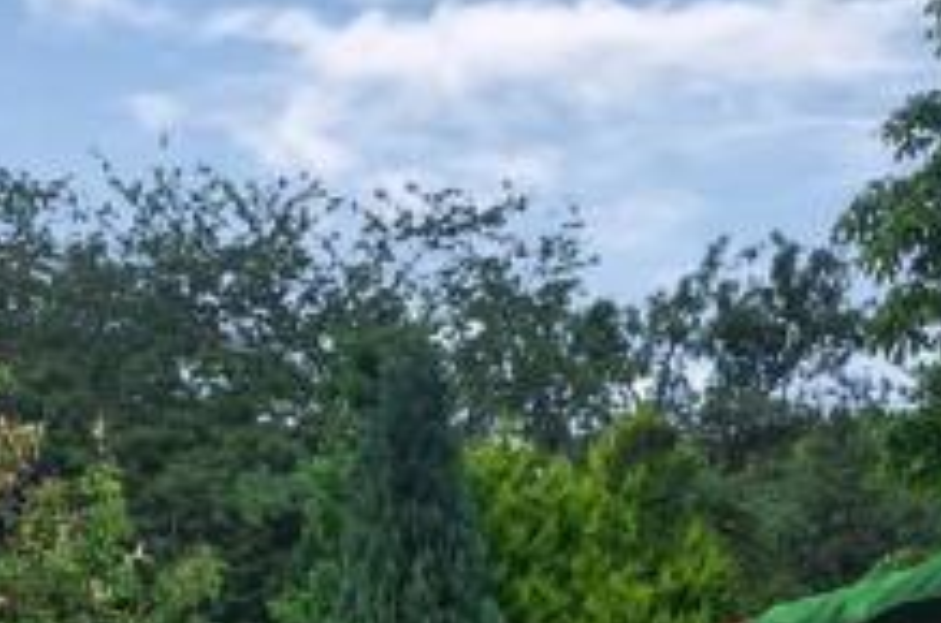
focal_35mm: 81
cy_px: 915
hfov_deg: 25.1
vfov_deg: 15.5
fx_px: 2113
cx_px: 464
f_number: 11
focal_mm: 18
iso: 200
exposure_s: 1/50
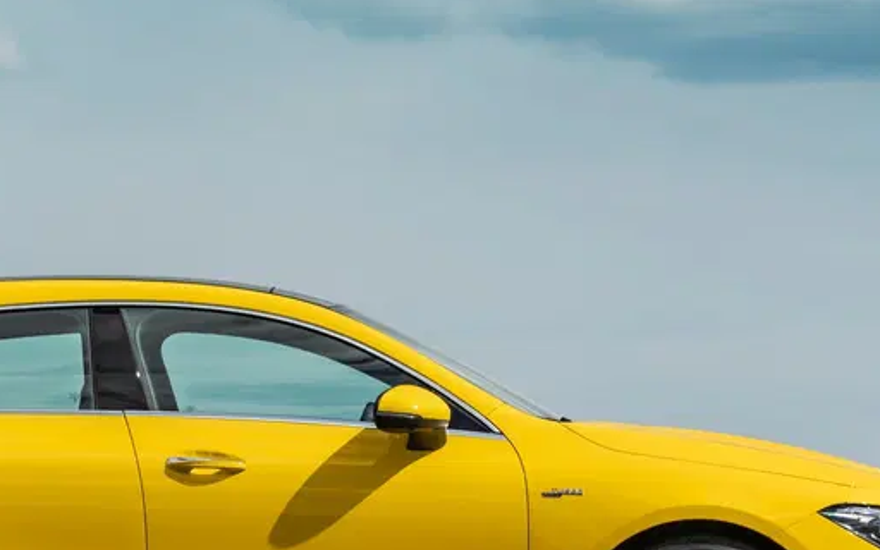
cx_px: 266
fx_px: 8250
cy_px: 516
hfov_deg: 6.1
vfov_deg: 3.8
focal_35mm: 344
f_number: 11
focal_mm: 120
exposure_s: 1/200
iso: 100
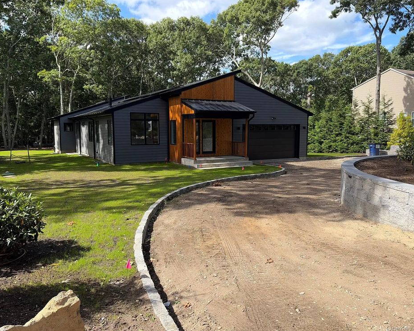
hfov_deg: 62.2
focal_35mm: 28
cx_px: 203
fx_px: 343
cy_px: 162
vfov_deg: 51.5
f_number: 1.6
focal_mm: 5.96
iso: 50
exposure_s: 1/1706
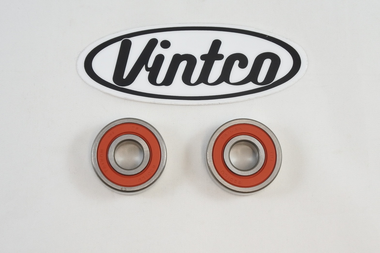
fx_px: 570
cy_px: 126
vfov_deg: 25.1
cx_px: 190
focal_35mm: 54
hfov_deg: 36.9
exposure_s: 1/125
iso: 450
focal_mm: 20.1
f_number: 4.8
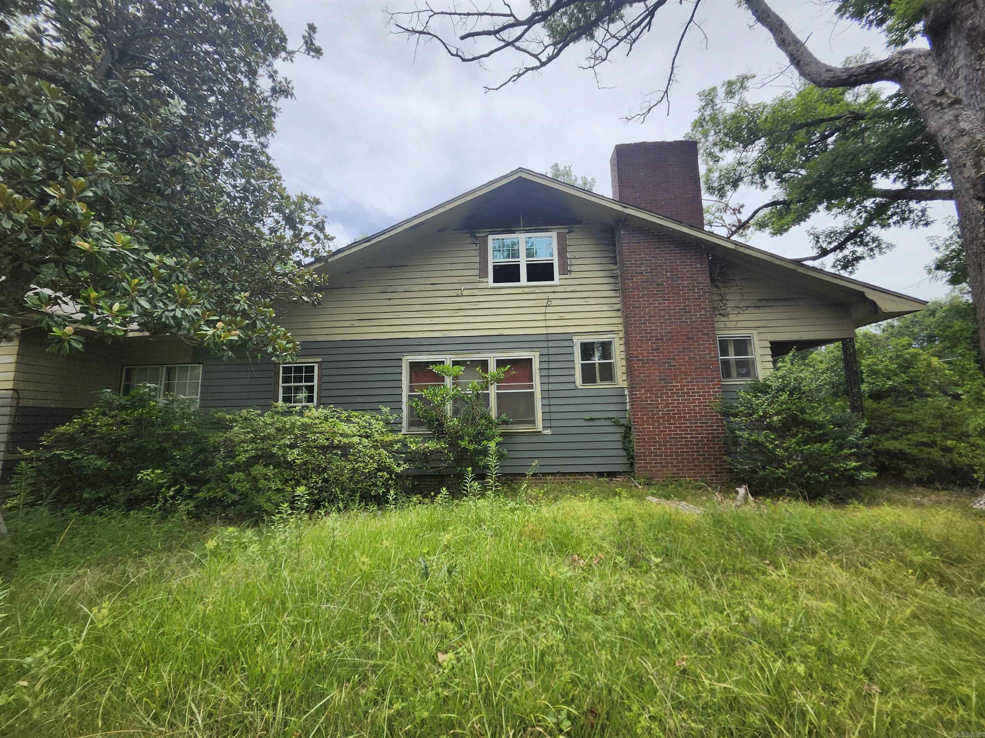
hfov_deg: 106.2
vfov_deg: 89.9
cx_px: 492
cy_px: 369
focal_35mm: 13
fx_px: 370
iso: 40
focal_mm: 1.74
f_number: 2.2
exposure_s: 1/1410
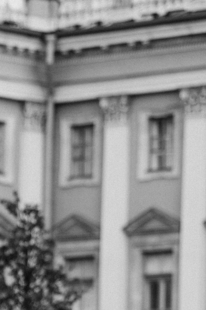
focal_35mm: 380
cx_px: -93
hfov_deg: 3.6
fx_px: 3265
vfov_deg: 5.4
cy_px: 537
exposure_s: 1/800
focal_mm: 93
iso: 160
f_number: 2.7
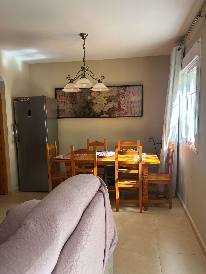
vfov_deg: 67.3
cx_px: 103
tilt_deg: -5.3
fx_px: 206
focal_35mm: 26
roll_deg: +0.9
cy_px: 137
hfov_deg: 53.1
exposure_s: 1/121
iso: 50
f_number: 1.6
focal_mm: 5.1
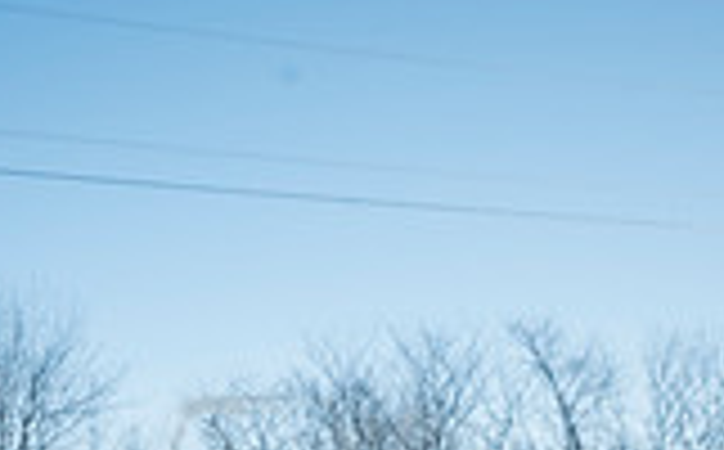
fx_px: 2758
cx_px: 288
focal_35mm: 140
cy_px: 994
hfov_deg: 14.9
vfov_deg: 8.7
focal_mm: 49
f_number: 7.1
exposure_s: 1/640
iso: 400
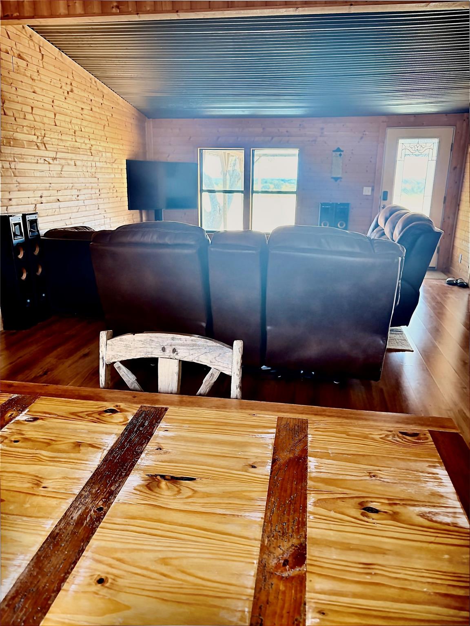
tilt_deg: -14.6
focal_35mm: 26
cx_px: 235
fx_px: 471
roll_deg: -1.0
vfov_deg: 67.3
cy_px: 313
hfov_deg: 53.1
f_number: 1.6
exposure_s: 1/60
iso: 250
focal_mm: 5.96
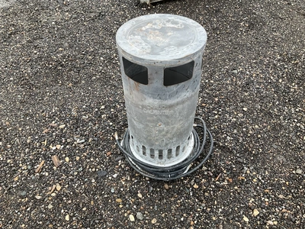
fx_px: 256
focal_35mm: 29
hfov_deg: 61.7
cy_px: 114
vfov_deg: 48.2
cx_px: 152
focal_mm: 3
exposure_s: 1/164
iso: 20
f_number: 1.8
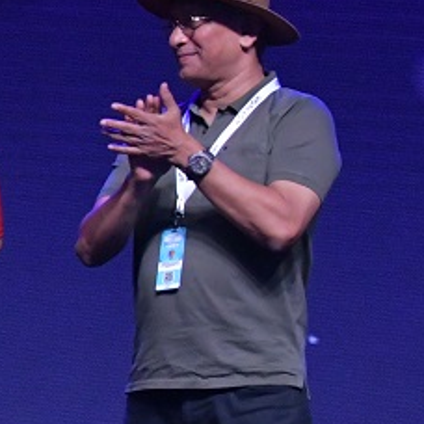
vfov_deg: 6.4
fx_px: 3797
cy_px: 213
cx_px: -344
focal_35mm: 274
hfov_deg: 6.3
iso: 4500
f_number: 9.5
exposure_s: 1/250
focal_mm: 44
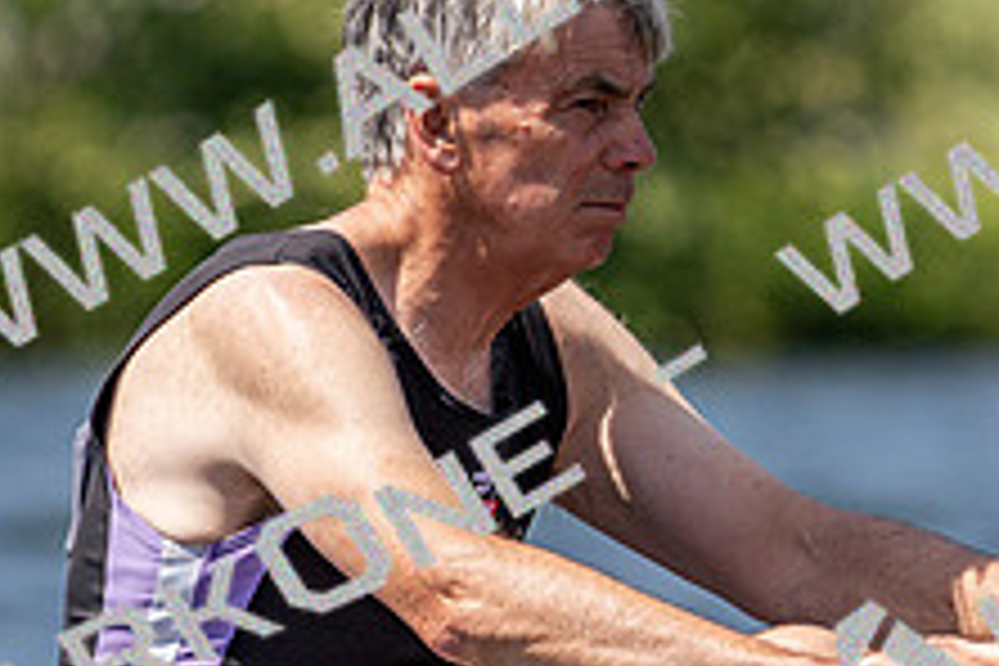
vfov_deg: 1.2
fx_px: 31716
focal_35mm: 1143
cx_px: 450
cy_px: 389
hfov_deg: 1.8
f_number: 6.3
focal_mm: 437
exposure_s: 1/2000
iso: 320
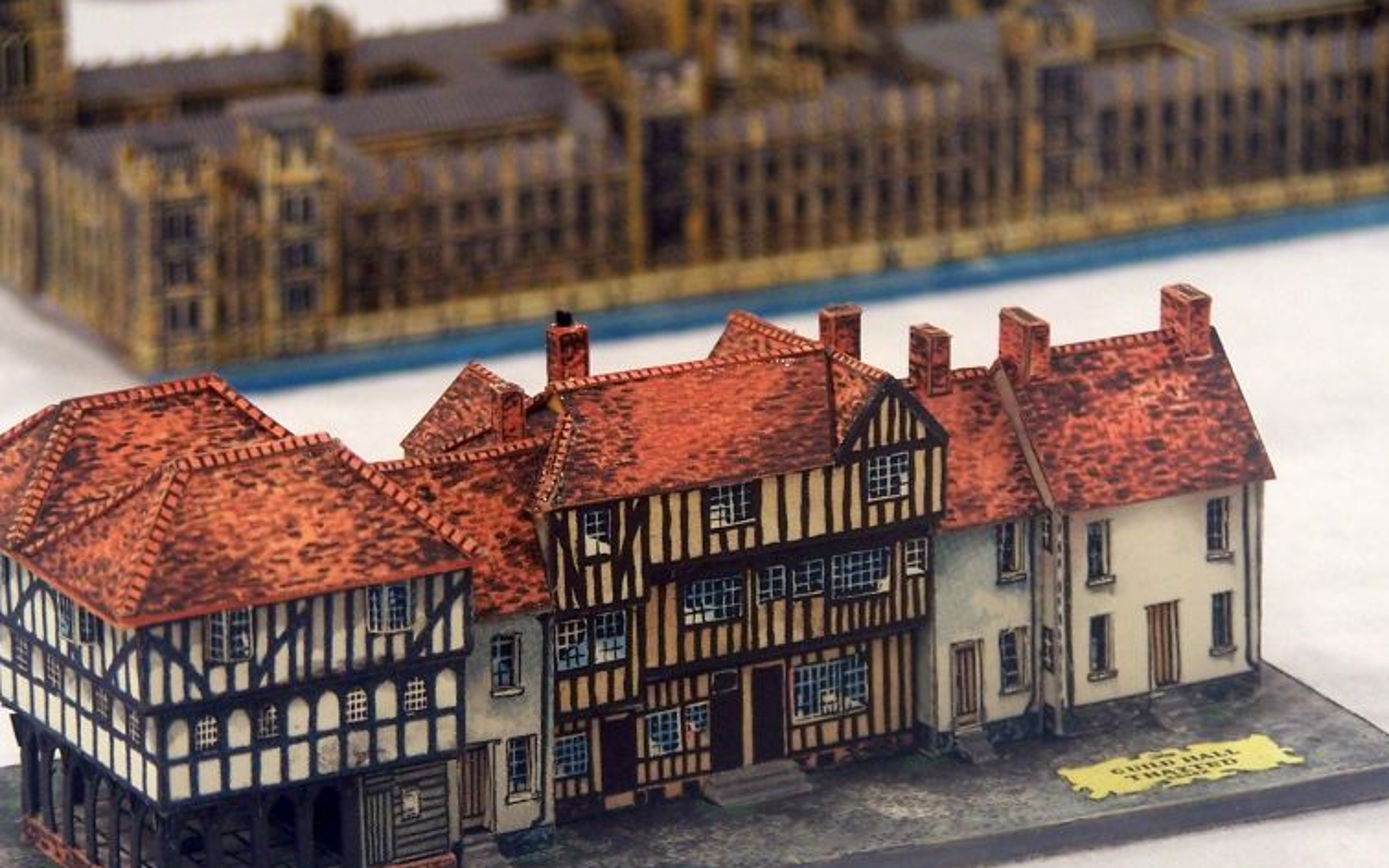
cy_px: 570
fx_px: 6966
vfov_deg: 7.1
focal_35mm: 184
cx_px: 677
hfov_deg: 11.4
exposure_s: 1/4
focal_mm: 21.2
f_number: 3.2
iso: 80
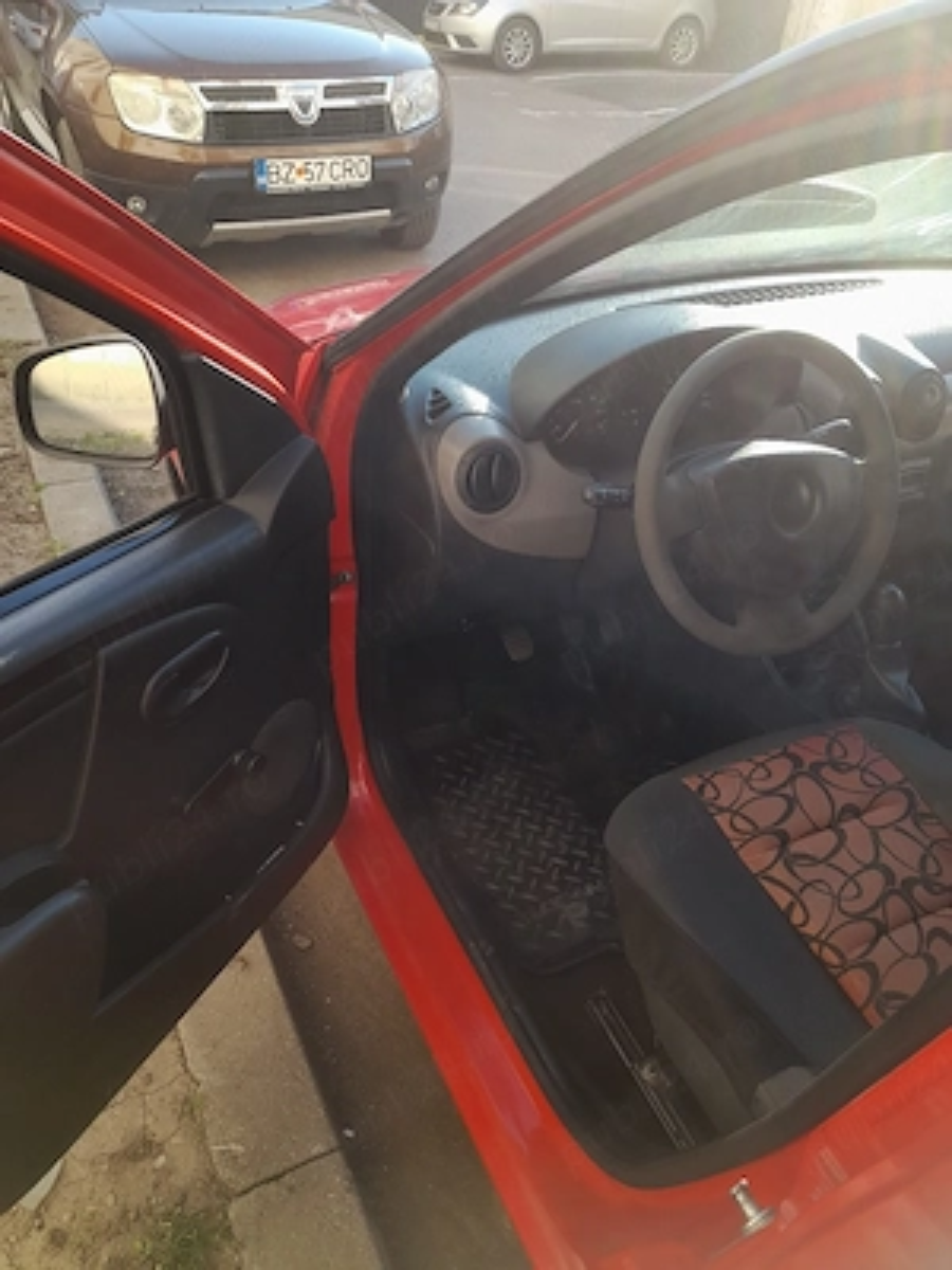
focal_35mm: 25
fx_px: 917
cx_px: 476
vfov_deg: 69.4
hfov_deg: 54.9
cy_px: 635
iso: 20
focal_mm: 4.6
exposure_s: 1/101
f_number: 2
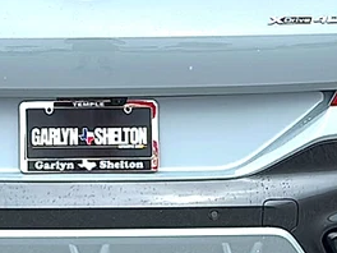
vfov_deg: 15.0
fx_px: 954
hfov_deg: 19.9
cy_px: 44
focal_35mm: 98
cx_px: 97
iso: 80
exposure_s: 1/2075
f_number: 1.78
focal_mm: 6.86
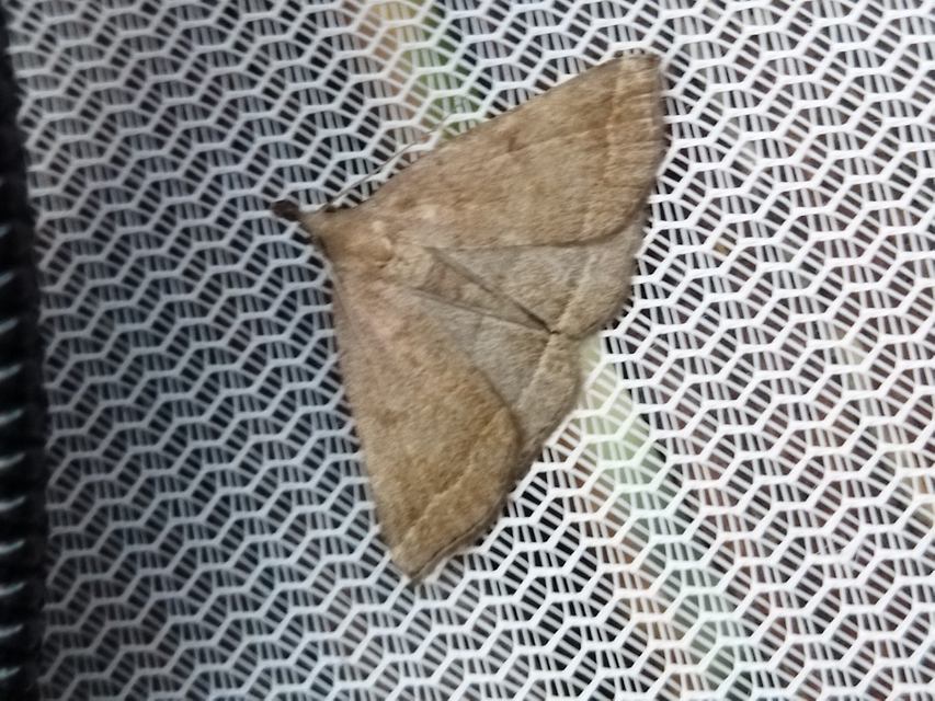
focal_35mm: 27
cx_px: 468
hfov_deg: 65.3
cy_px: 350
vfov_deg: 51.4
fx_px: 729
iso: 147
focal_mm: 4.71
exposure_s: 1/50
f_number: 1.79
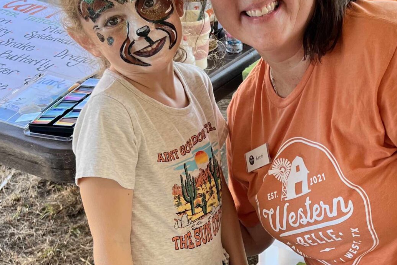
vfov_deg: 20.0
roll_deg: +3.5
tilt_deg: -29.5
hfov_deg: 29.7
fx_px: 739
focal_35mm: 67
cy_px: 227
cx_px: 288
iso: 50
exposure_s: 1/291
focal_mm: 5.7
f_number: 1.5
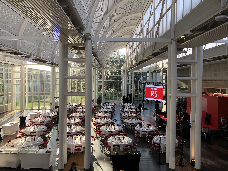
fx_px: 184
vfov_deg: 49.7
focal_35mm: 28
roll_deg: +0.3
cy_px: 86
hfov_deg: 63.4
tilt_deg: -1.4
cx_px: 114
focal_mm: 4
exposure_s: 1/152
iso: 20
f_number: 1.8
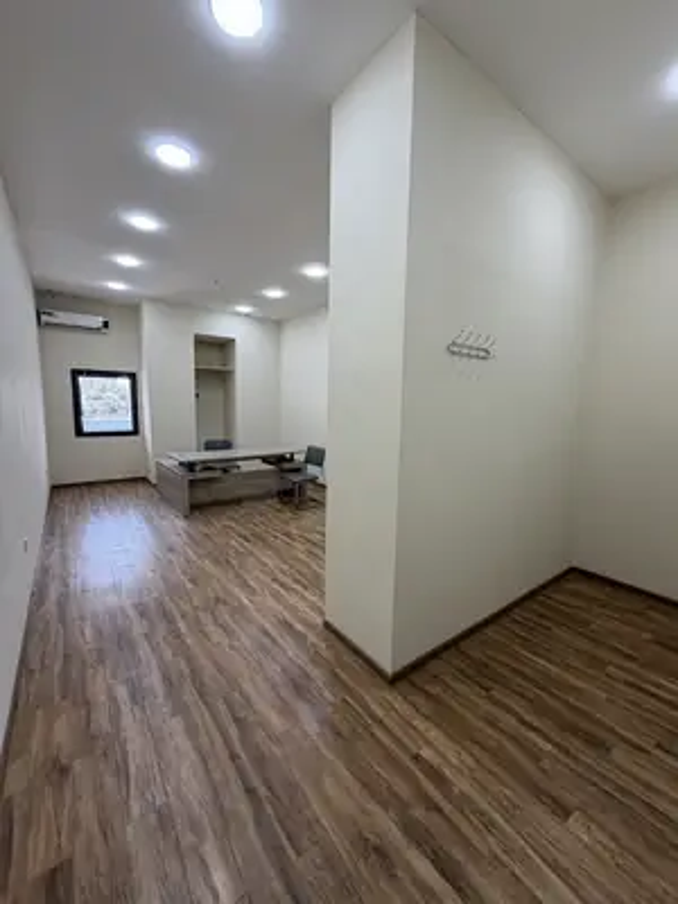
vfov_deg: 102.1
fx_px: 366
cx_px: 339
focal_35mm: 14
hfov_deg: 85.7
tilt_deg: -7.1
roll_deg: -0.8
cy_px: 452
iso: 100
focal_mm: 2.22
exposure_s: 1/100
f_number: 2.2
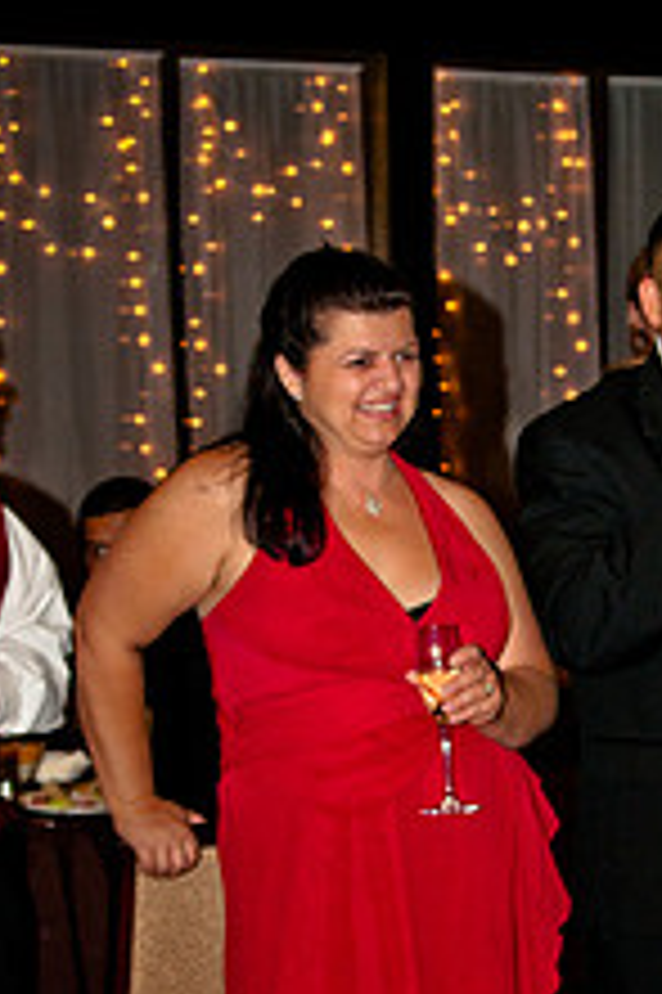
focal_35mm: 107
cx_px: 592
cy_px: 765
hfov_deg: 12.7
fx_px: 2956
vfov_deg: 19.0
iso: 400
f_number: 3.2
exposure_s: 1/200
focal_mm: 35
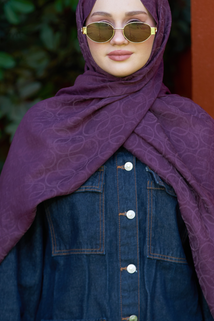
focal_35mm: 229
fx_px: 2041
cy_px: 124
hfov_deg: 6.0
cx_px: 120
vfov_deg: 9.0
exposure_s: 1/200
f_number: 4
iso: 200
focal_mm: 185
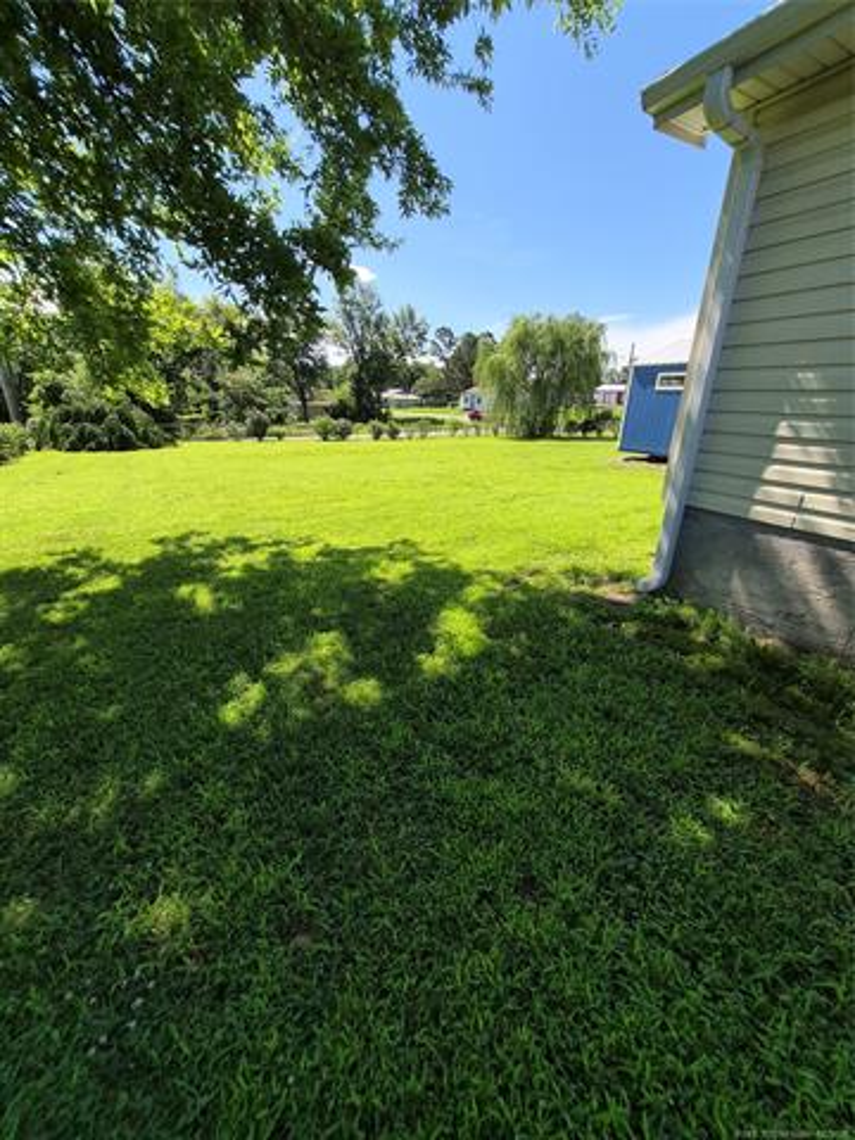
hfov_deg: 89.9
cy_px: 570
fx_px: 428
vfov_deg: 106.2
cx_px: 428
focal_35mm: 13
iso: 40
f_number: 2.2
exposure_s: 1/1092
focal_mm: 1.74
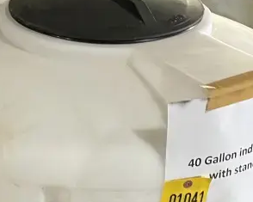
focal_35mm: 83
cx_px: 98
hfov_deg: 23.0
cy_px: 252
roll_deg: -1.1
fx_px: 621
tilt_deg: -36.7
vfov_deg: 17.5
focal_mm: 5.7
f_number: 1.5
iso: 500
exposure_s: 1/60
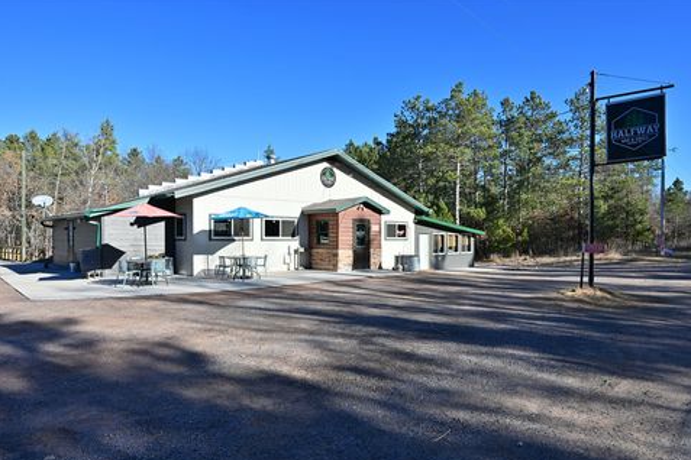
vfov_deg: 57.2
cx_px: 336
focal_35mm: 22
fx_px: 422
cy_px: 235
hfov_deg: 78.6
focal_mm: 21
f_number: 5.6
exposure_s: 1/800
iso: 200
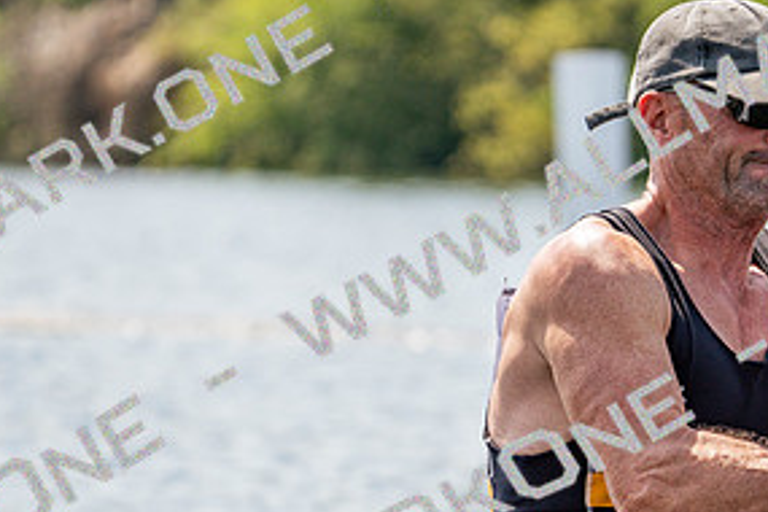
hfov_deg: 4.7
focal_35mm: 440
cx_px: 614
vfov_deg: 3.1
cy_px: 365
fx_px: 9386
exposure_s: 1/1600
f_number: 5.6
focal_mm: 216
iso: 250
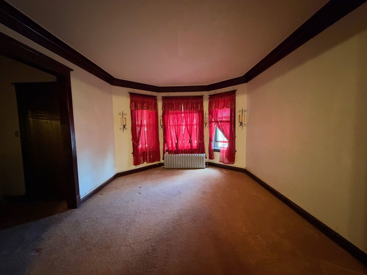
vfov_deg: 85.7
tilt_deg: -5.1
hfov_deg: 102.1
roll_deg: +0.4
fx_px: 148
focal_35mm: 14
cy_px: 138
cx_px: 184
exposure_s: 1/30
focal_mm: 2.22
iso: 1250
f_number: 2.2
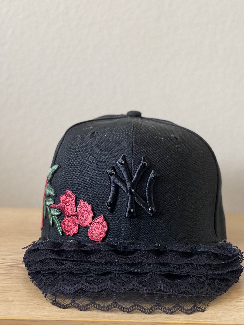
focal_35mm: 67
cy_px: 161
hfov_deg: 21.9
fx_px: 630
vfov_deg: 29.0
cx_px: 126
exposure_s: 1/30
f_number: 2.2
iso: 320
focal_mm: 7.5
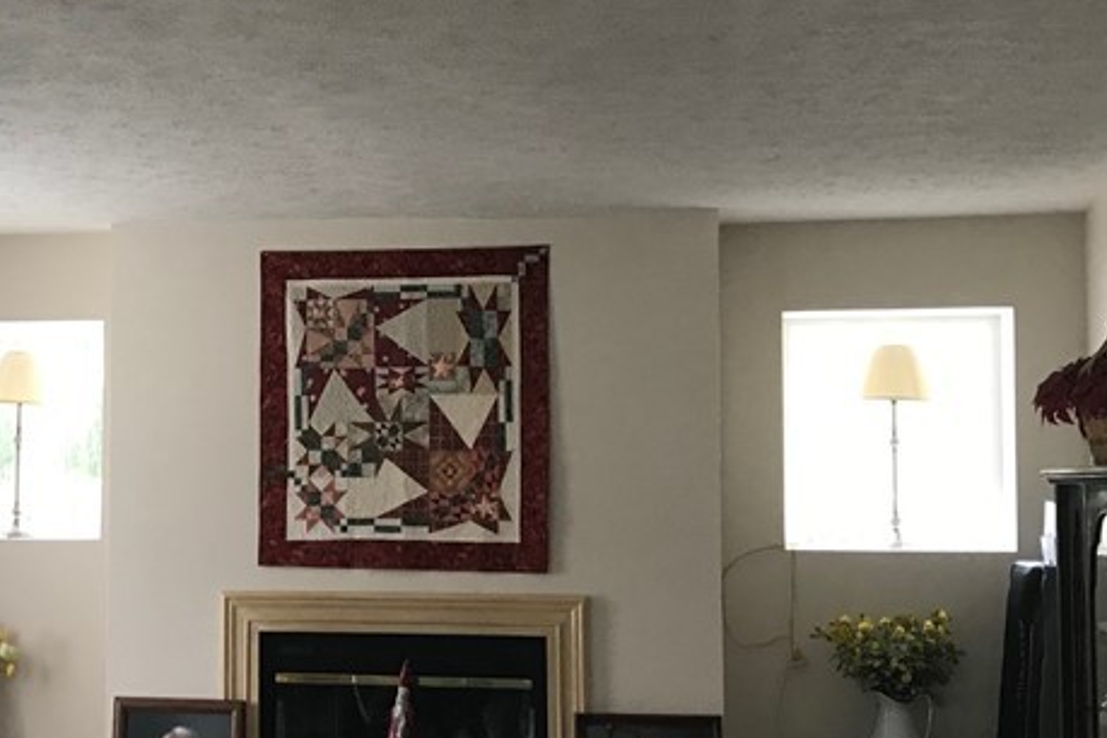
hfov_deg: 30.5
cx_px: 304
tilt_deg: +6.2
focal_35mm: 65
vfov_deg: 20.9
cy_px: 388
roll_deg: -0.8
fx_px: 1999
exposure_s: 1/15
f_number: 1.8
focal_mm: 3.99
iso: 40
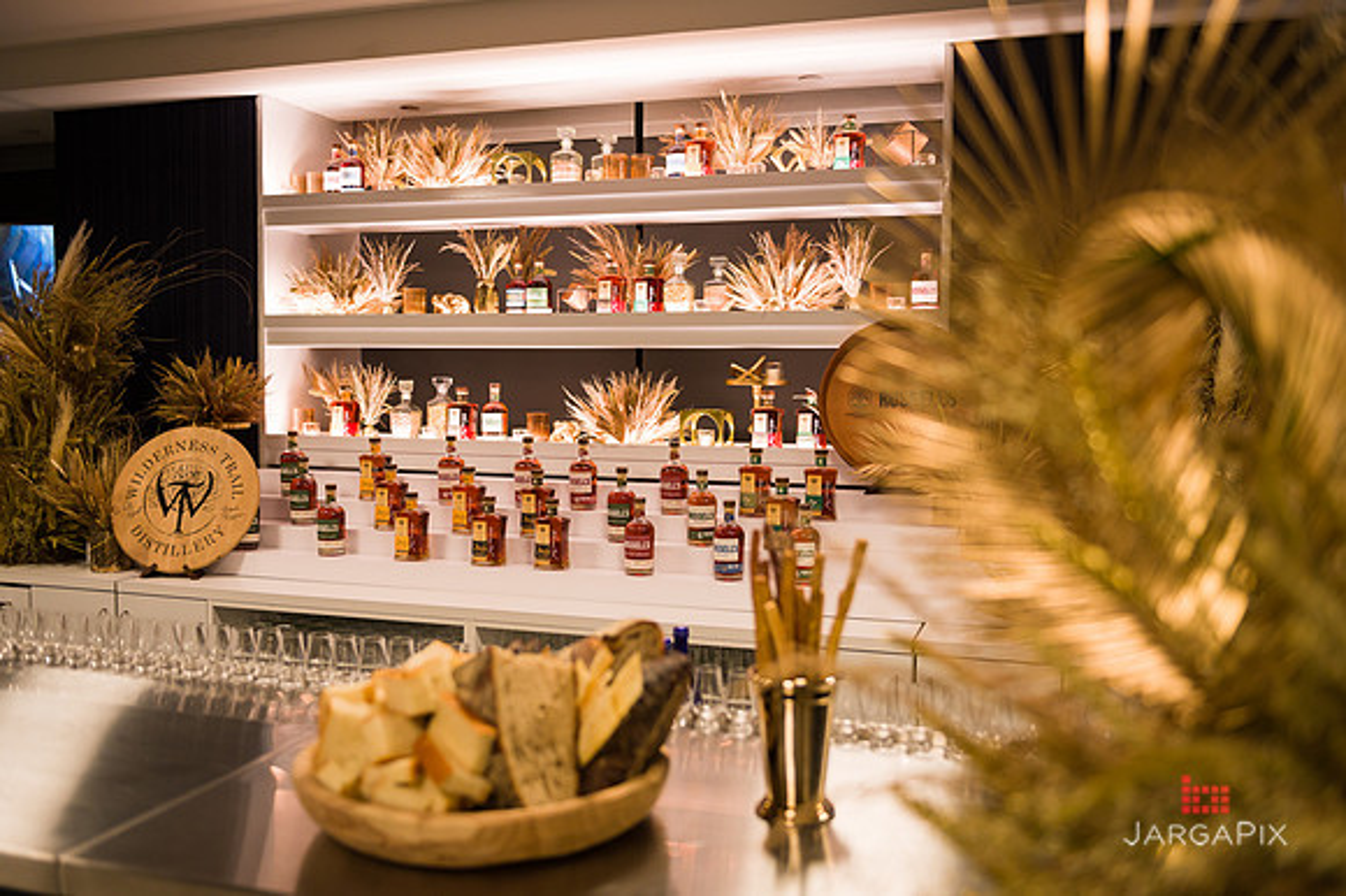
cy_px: 448
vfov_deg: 41.0
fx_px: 1198
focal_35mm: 32
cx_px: 674
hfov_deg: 58.7
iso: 1000
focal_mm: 32
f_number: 3.2
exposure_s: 1/320
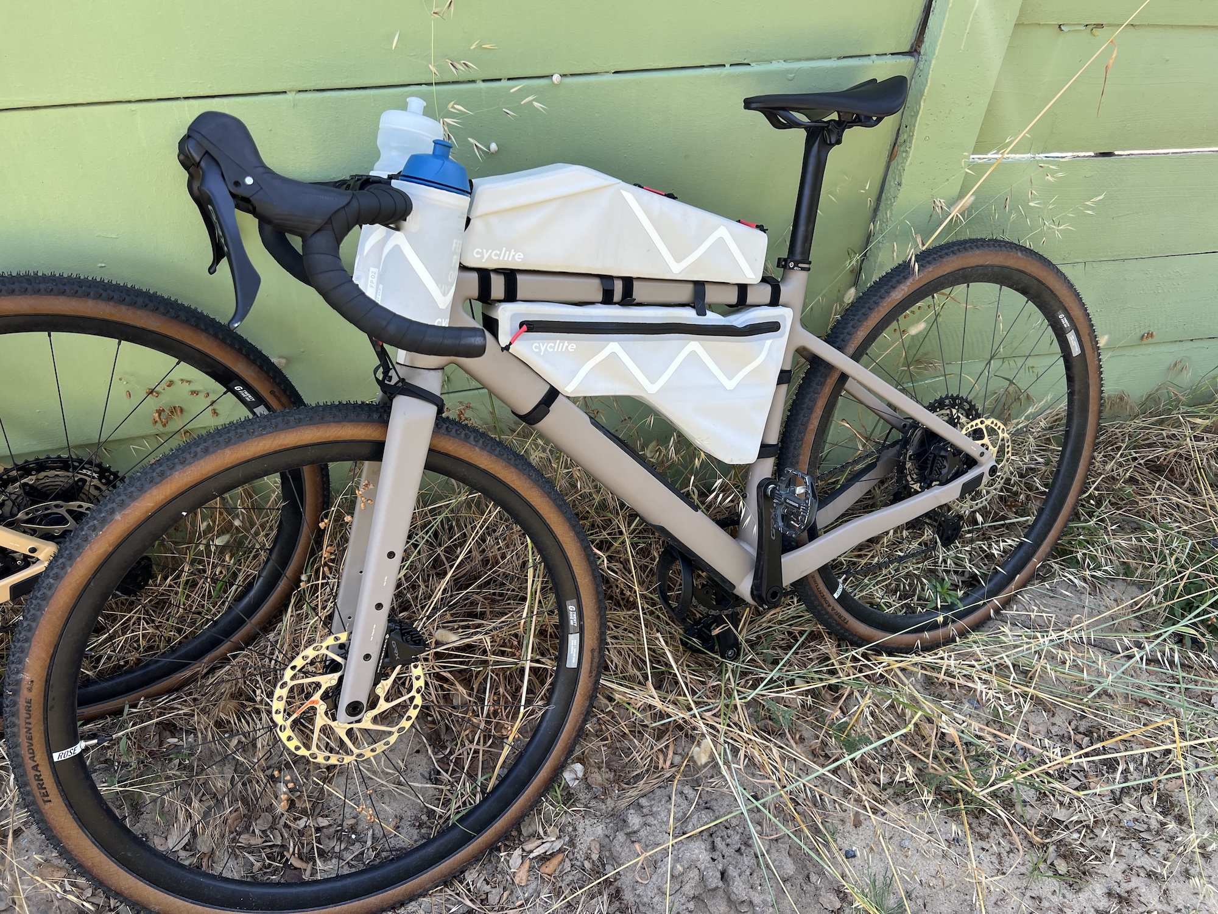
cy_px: 457
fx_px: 915
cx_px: 609
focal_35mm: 26
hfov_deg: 67.3
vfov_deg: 53.1
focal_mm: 5.7
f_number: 1.5
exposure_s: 1/288
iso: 40
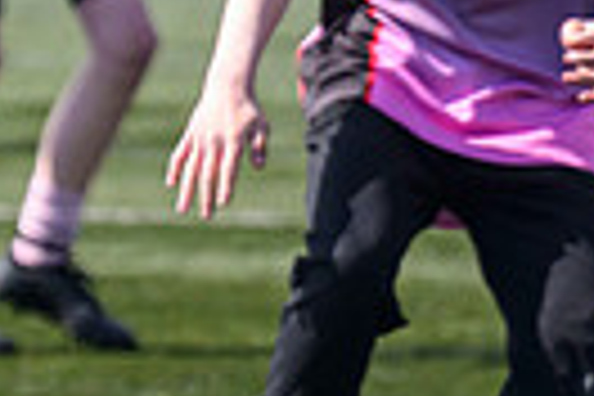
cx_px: 883
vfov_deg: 1.6
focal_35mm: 884
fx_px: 14585
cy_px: 115
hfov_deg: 2.3
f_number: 4
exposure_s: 1/2000
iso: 500
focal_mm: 155
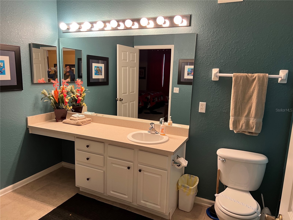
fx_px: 220
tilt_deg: -10.9
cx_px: 146
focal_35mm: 26
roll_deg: -1.8
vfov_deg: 53.1
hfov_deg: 67.3
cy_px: 110
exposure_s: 1/60
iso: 125
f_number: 1.5
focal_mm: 5.7
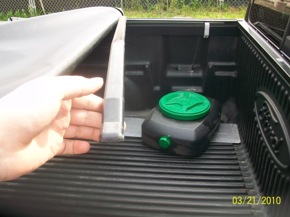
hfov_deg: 52.6
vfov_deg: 40.7
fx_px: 293
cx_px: 138
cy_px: 108
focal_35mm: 35
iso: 64
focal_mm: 5.7
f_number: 2.8
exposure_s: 1/125
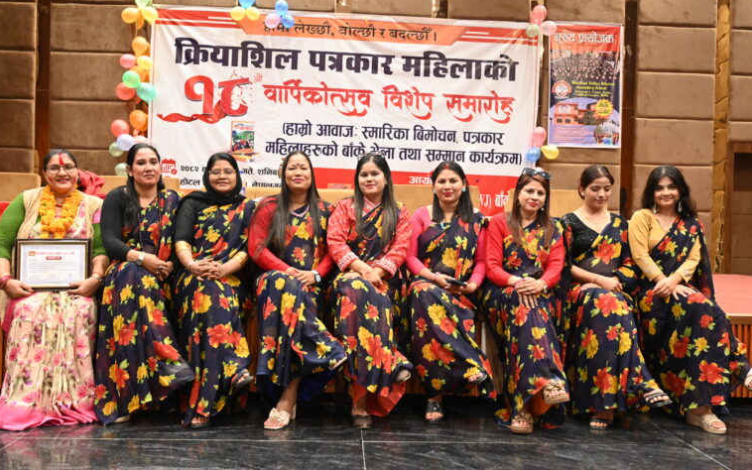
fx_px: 656
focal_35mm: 32
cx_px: 375
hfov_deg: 59.6
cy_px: 247
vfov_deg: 39.4
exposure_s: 1/80
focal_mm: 31
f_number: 4
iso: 3200
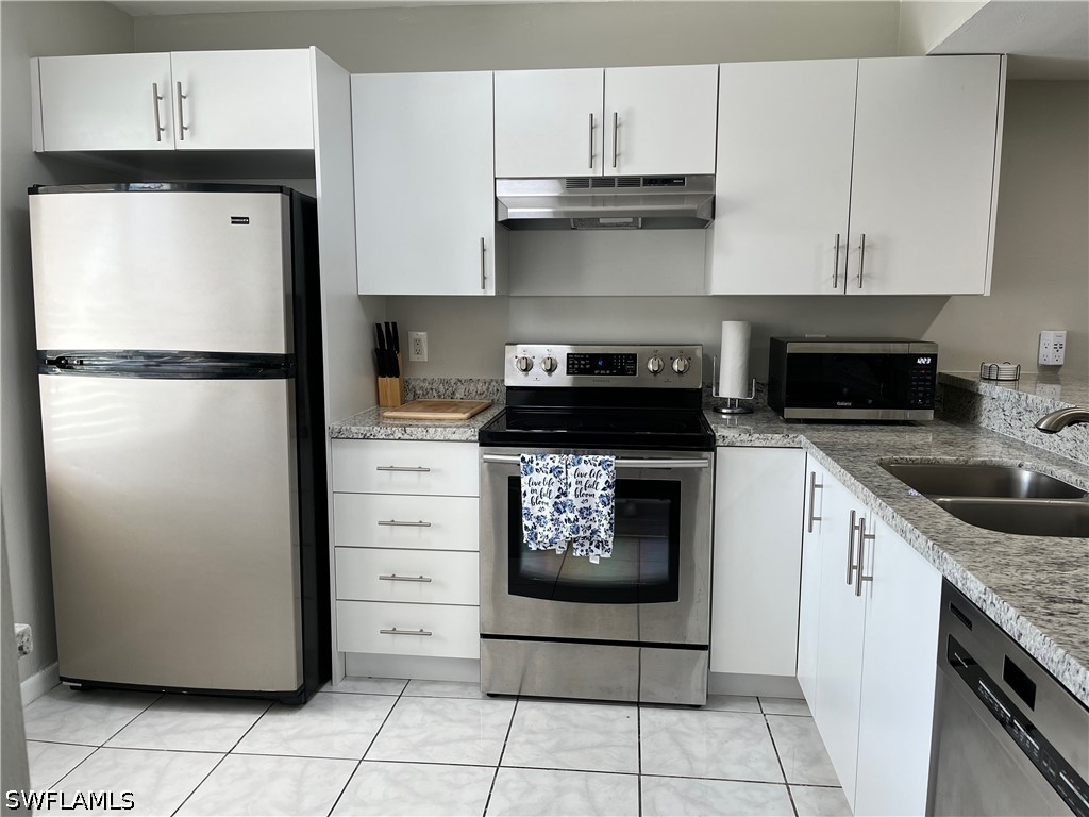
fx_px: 818
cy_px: 408
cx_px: 544
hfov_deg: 67.3
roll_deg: +0.4
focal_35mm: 26
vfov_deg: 53.1
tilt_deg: -8.4
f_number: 1.6
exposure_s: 1/120
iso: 50
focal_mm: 5.1
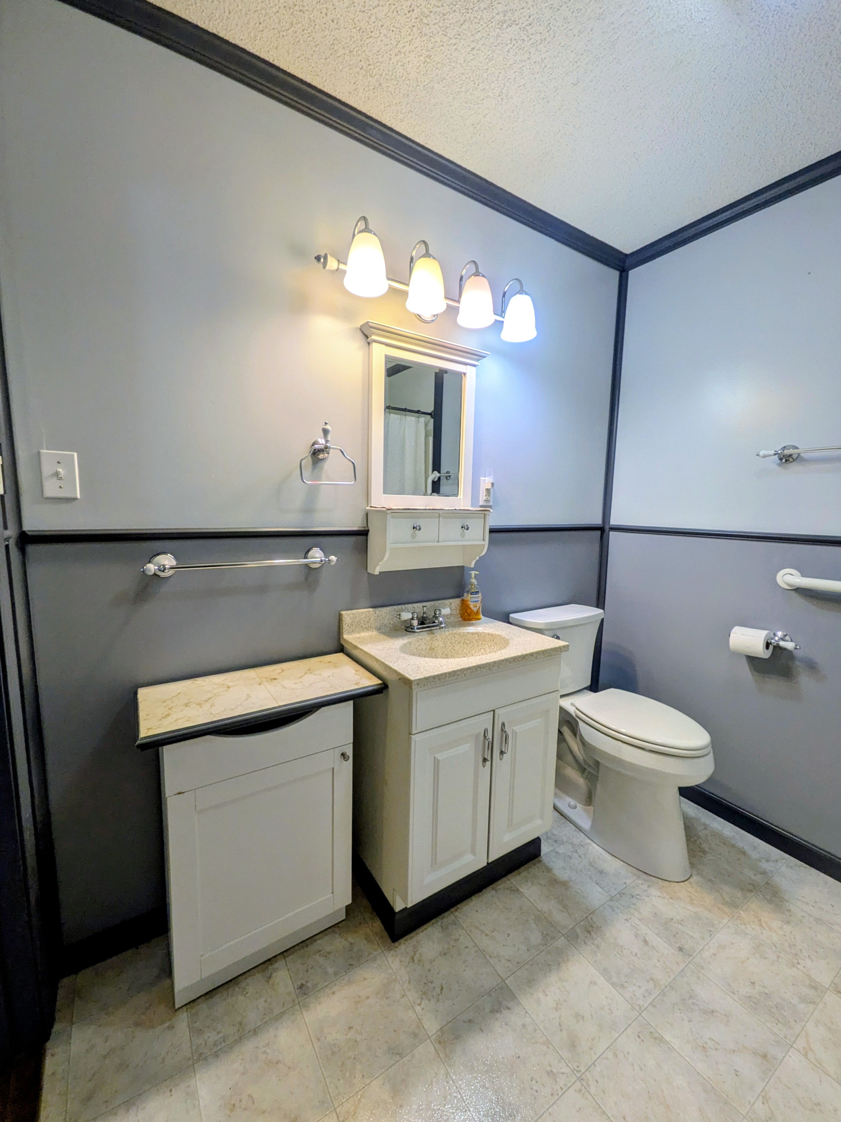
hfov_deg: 85.7
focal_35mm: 14
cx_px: 420
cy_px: 561
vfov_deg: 102.1
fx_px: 453
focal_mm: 1.85
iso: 95
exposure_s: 1/120
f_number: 2.2
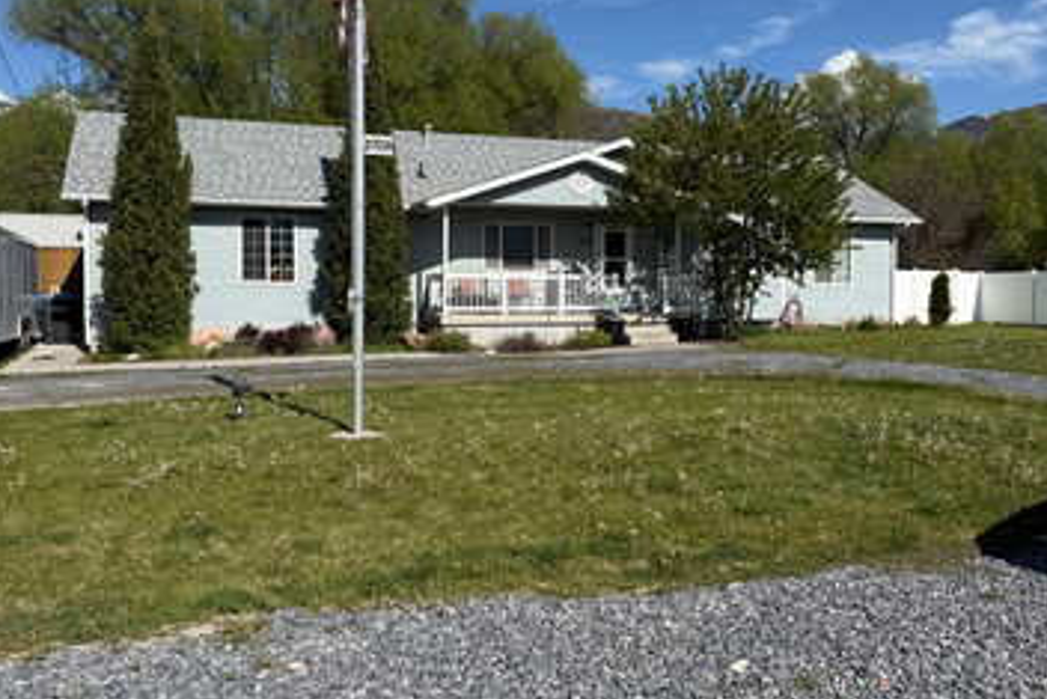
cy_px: 297
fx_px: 989
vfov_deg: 38.8
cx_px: 521
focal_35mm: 34
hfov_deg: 55.8
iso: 80
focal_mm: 6.76
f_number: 1.78
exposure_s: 1/6711
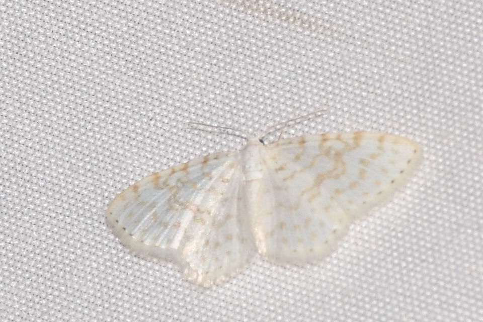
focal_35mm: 210
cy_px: 161
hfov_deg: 9.8
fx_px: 2817
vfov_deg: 6.5
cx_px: 242
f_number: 13
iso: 100
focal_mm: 140
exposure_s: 1/160
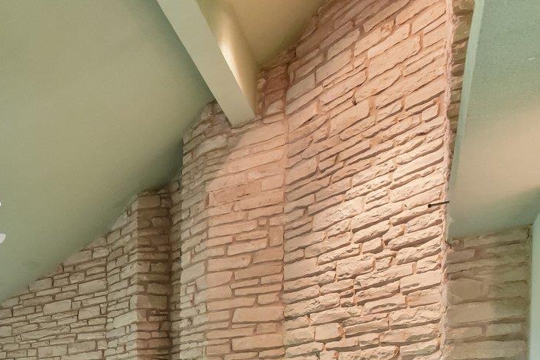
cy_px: 453
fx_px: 600
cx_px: -212
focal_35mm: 40
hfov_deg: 32.0
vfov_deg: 28.2
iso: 640
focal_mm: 14
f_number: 8
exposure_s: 1/15
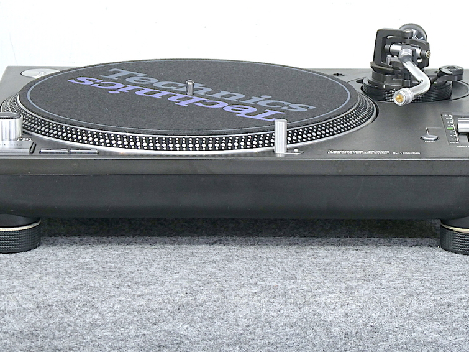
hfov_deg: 10.3
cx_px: 245
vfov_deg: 7.7
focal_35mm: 192
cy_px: 133
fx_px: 2601
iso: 200
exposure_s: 1/4
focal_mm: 27.1
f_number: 5.4
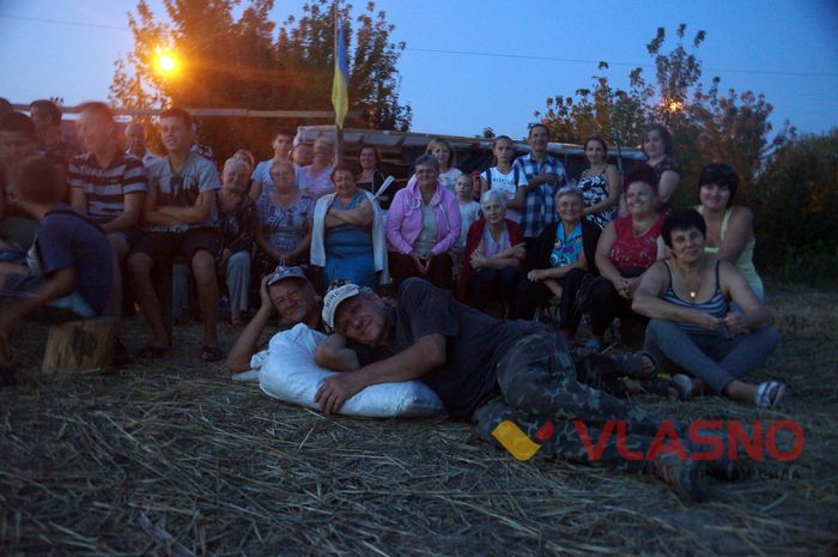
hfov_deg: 57.3
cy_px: 278
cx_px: 419
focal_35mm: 33
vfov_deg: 39.9
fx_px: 767
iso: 3200
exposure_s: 1/6
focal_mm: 22
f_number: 4
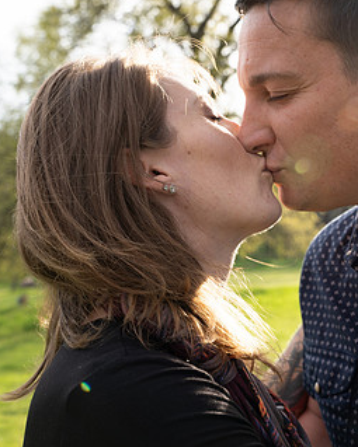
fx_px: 702
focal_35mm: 53
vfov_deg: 35.3
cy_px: 262
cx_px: 202
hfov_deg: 28.6
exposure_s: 1/125
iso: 100
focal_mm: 40
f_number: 6.3
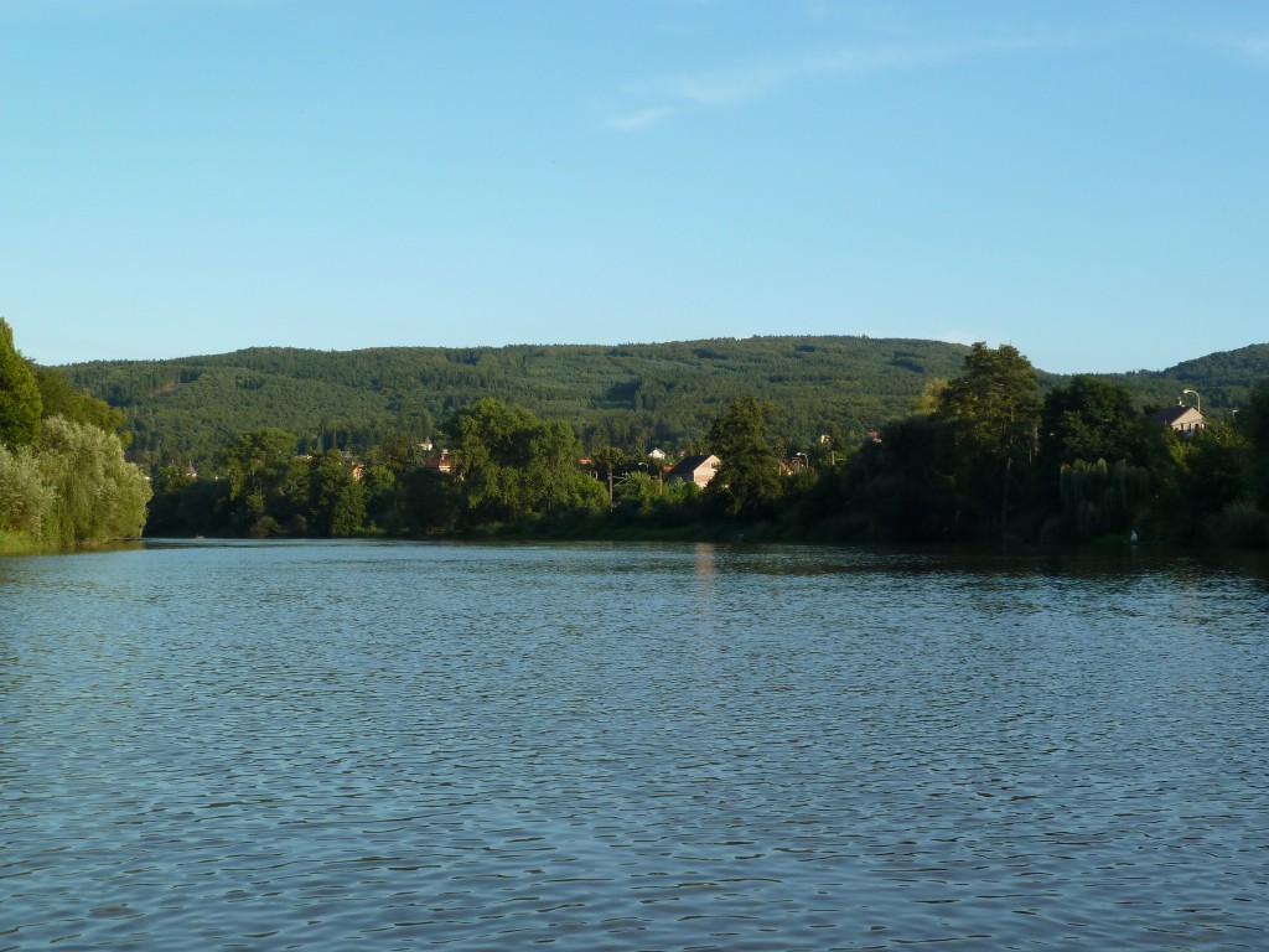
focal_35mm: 52
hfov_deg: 36.8
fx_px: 1906
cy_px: 476
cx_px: 634
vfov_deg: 28.0
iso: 80
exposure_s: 1/250
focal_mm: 8.5
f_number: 3.8
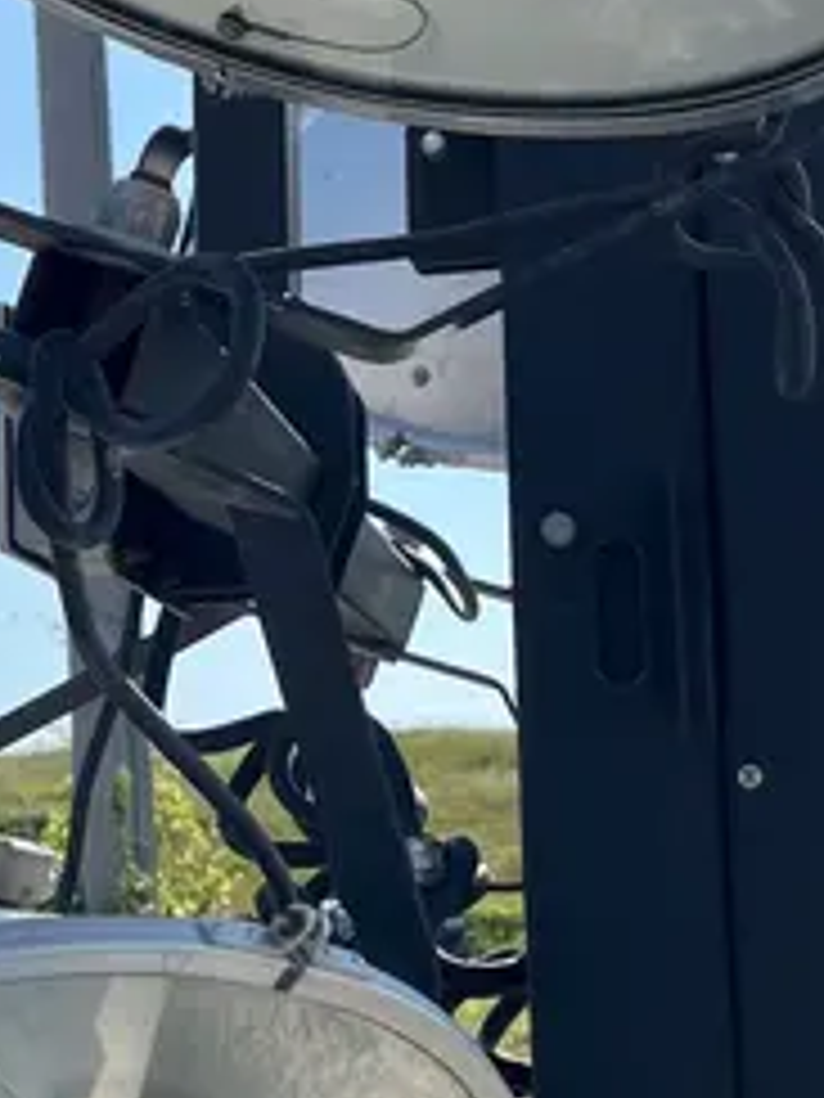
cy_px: 767
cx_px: 176
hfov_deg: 18.7
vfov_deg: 24.8
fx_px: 2476
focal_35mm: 78
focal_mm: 5.1
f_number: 1.6
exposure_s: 1/3215
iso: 50
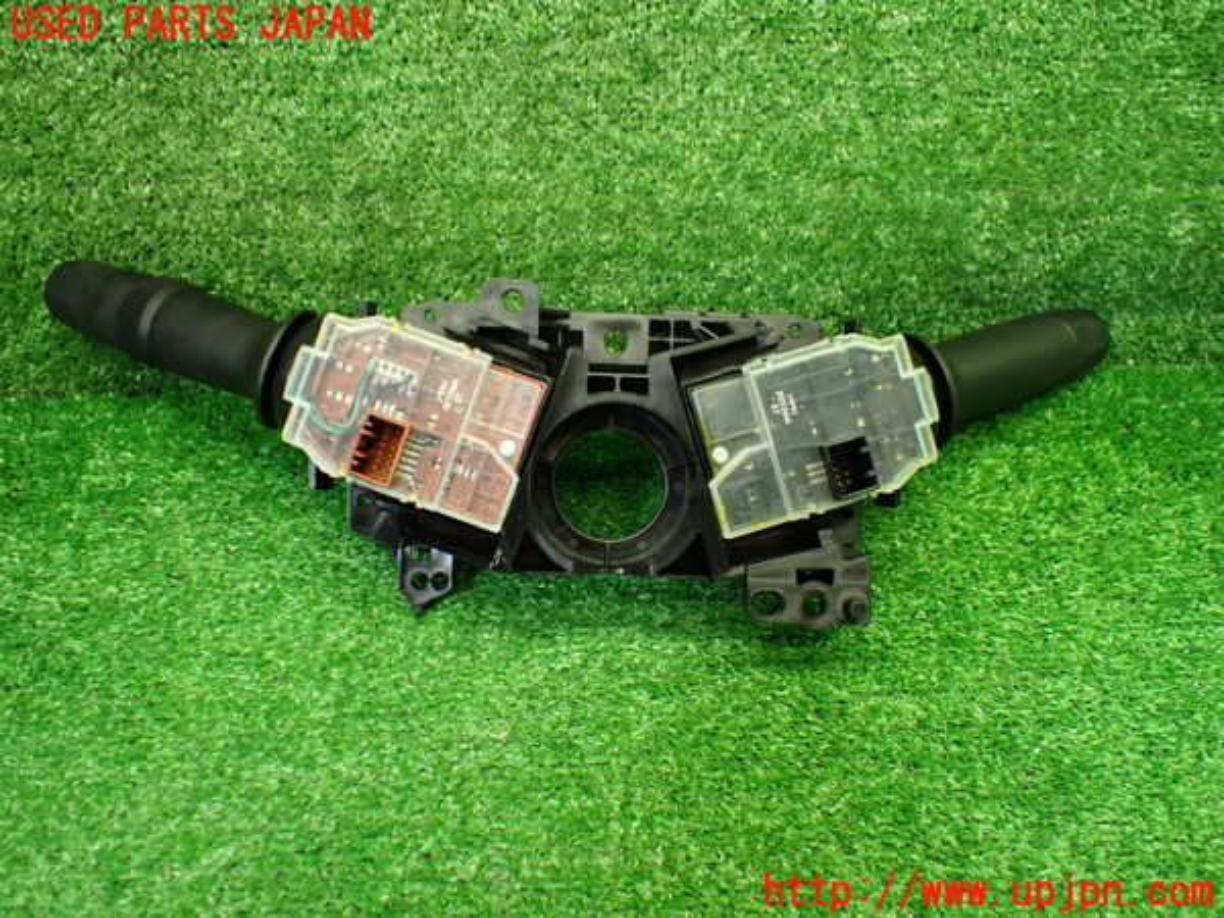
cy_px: 459
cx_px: 612
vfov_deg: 46.8
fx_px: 1061
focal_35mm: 30
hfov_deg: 60.0
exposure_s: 1/125
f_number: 2.3
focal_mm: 5.4
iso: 800
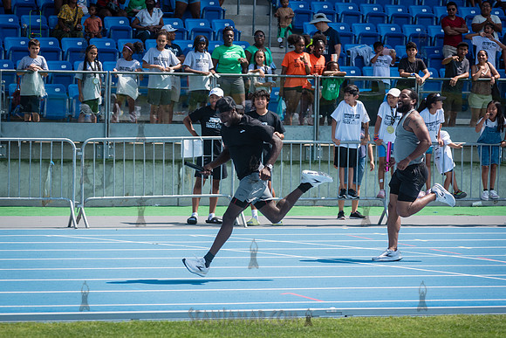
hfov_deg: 12.4
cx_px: 222
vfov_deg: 8.3
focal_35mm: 166
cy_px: 167
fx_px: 2334
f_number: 4.5
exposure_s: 1/1250
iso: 250
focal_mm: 145
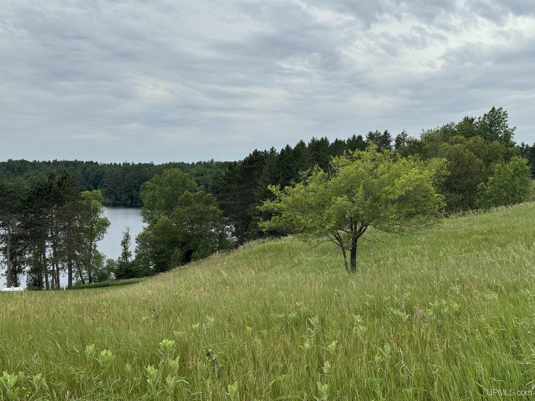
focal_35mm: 48
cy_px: 200
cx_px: 268
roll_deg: -0.2
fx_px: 742
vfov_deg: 30.3
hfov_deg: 39.7
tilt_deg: -2.3
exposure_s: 1/4310
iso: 64
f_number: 1.78
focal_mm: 6.76
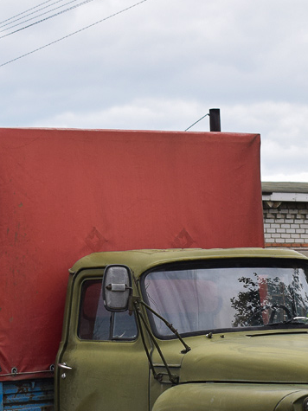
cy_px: 314
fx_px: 1472
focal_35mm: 124
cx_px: 138
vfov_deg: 15.8
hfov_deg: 11.9
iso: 400
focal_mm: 34
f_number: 5.6
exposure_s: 1/320
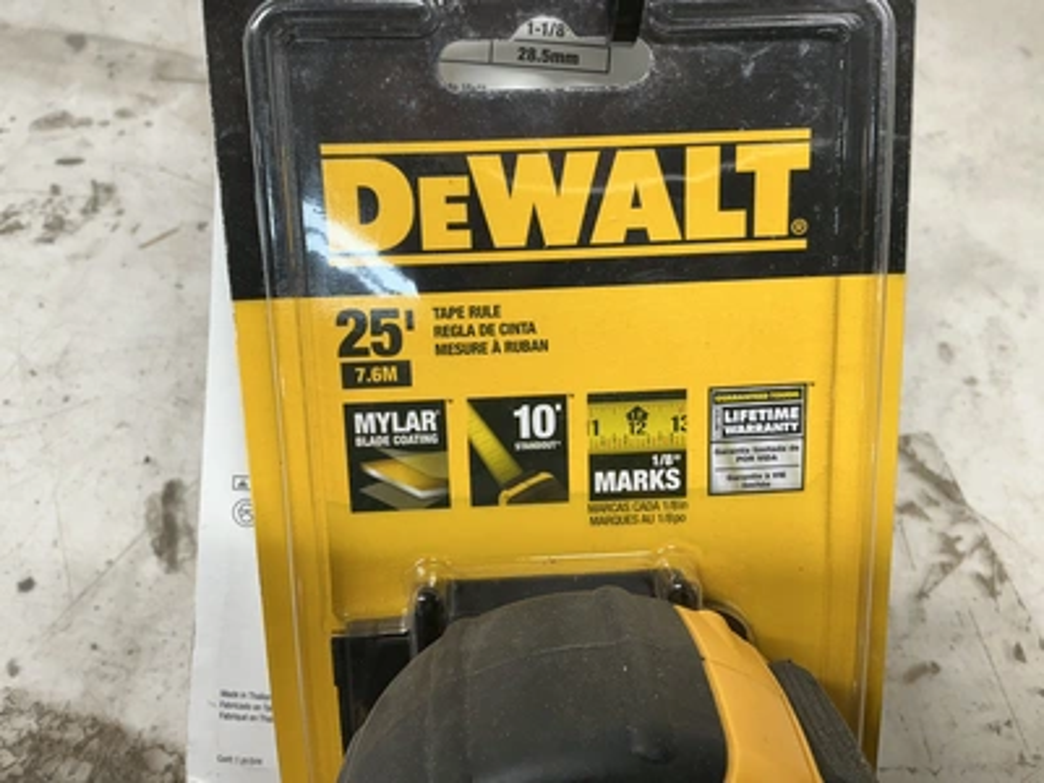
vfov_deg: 49.7
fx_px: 844
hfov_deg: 63.4
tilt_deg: -56.5
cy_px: 392
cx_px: 522
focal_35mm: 28
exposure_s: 1/120
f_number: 1.8
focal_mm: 3
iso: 50
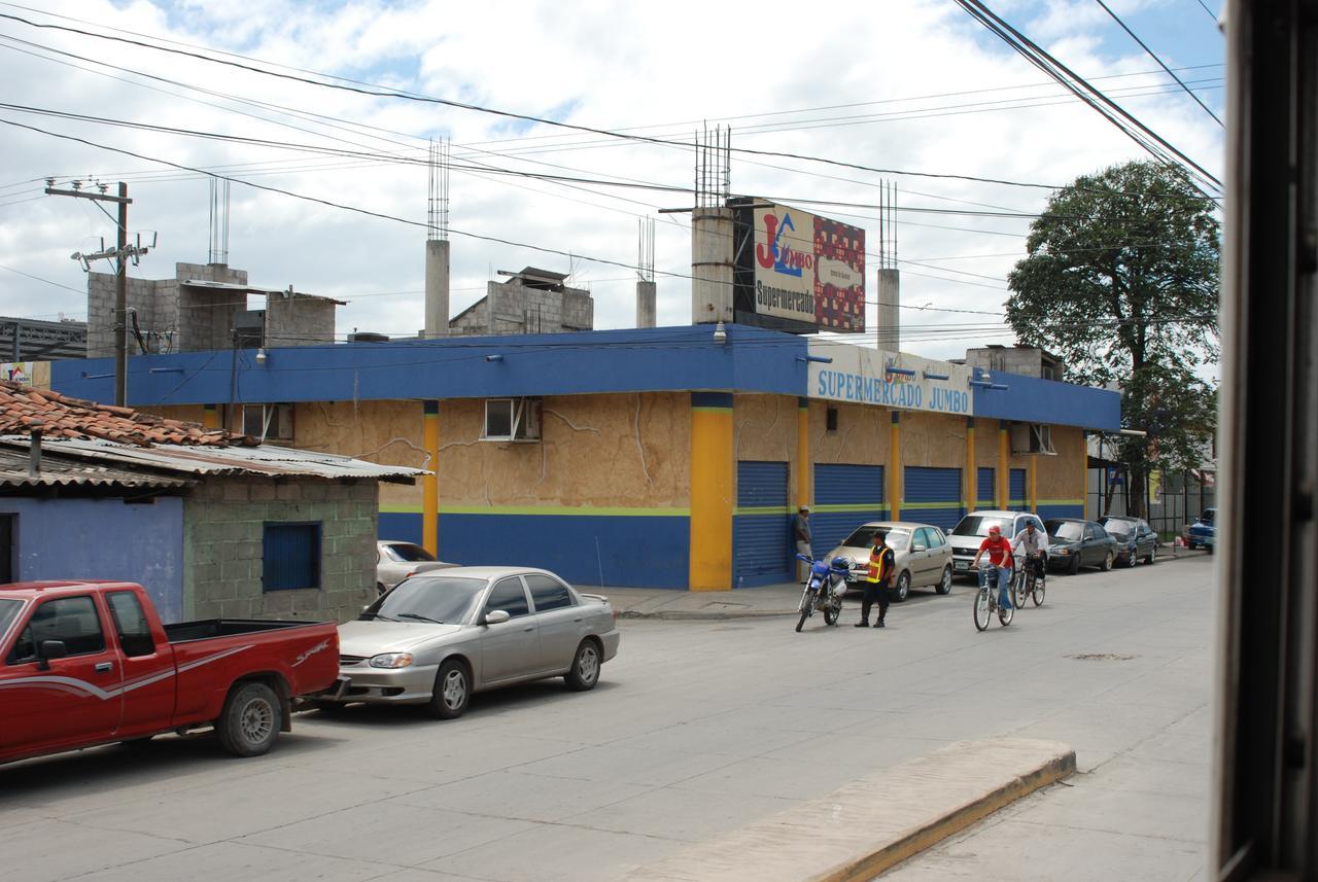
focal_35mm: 42
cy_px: 441
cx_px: 659
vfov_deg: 32.0
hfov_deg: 46.3
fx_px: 1540
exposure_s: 1/400
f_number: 10
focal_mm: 28
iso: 250
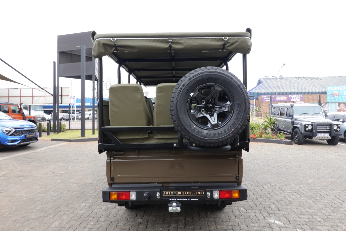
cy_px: 116
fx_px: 231
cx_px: 173
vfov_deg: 53.1
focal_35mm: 24
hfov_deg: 73.7
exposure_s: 1/15
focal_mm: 9
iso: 125
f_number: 11
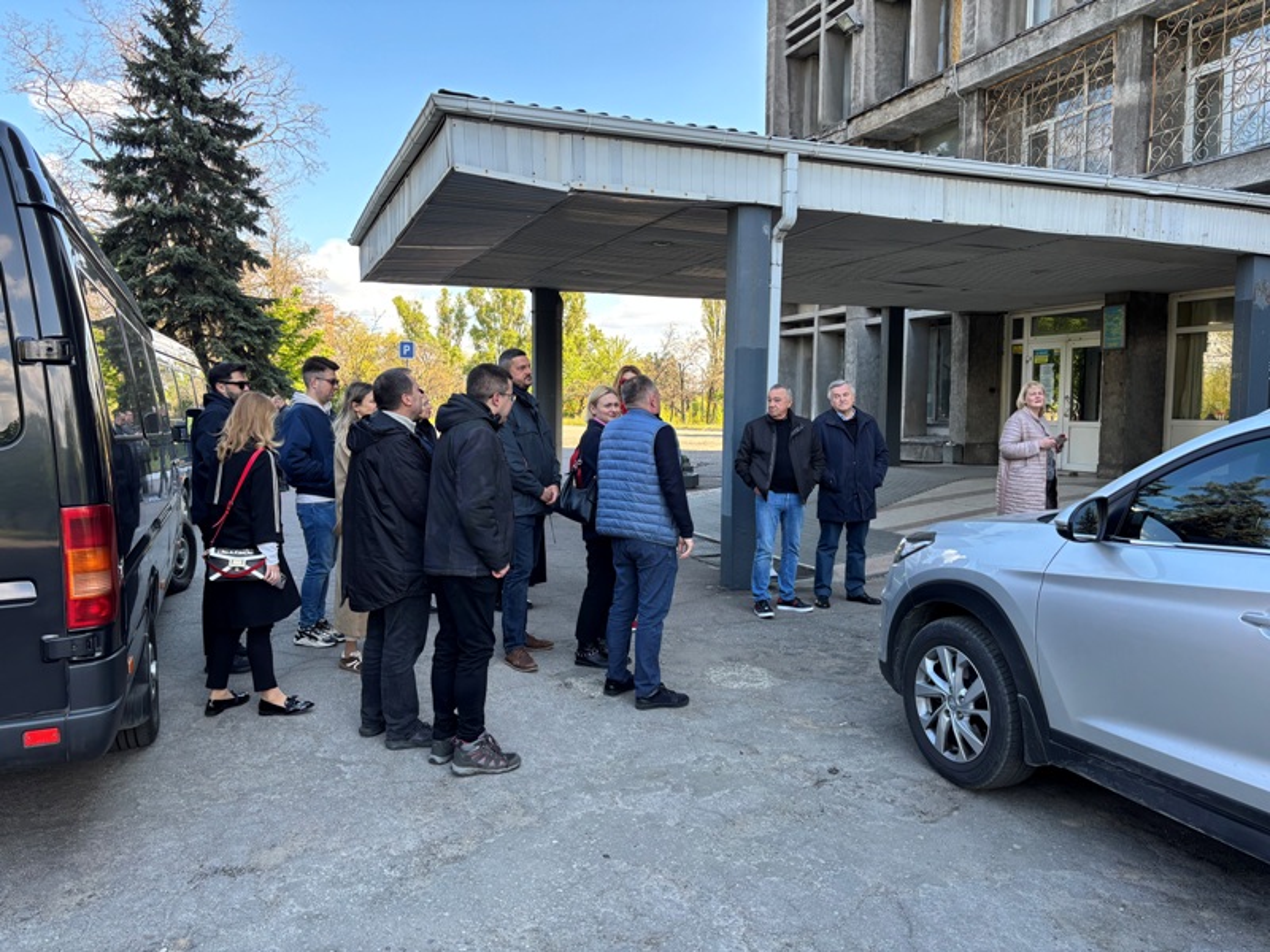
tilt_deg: -2.9
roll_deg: -0.6
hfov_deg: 67.3
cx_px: 635
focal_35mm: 26
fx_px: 954
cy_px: 476
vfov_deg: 53.1
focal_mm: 5.96
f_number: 1.6
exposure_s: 1/192
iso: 50
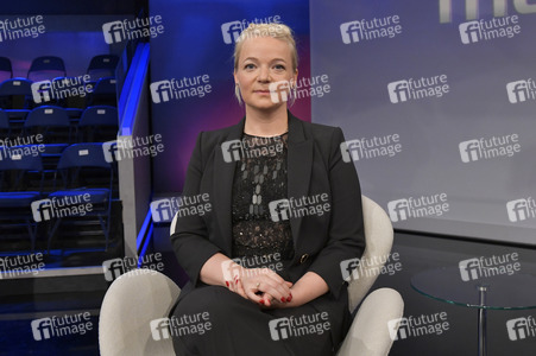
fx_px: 506
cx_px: 268
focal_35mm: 34
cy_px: 178
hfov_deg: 55.8
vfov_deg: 38.8
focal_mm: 34
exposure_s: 1/200
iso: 2500
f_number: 6.3
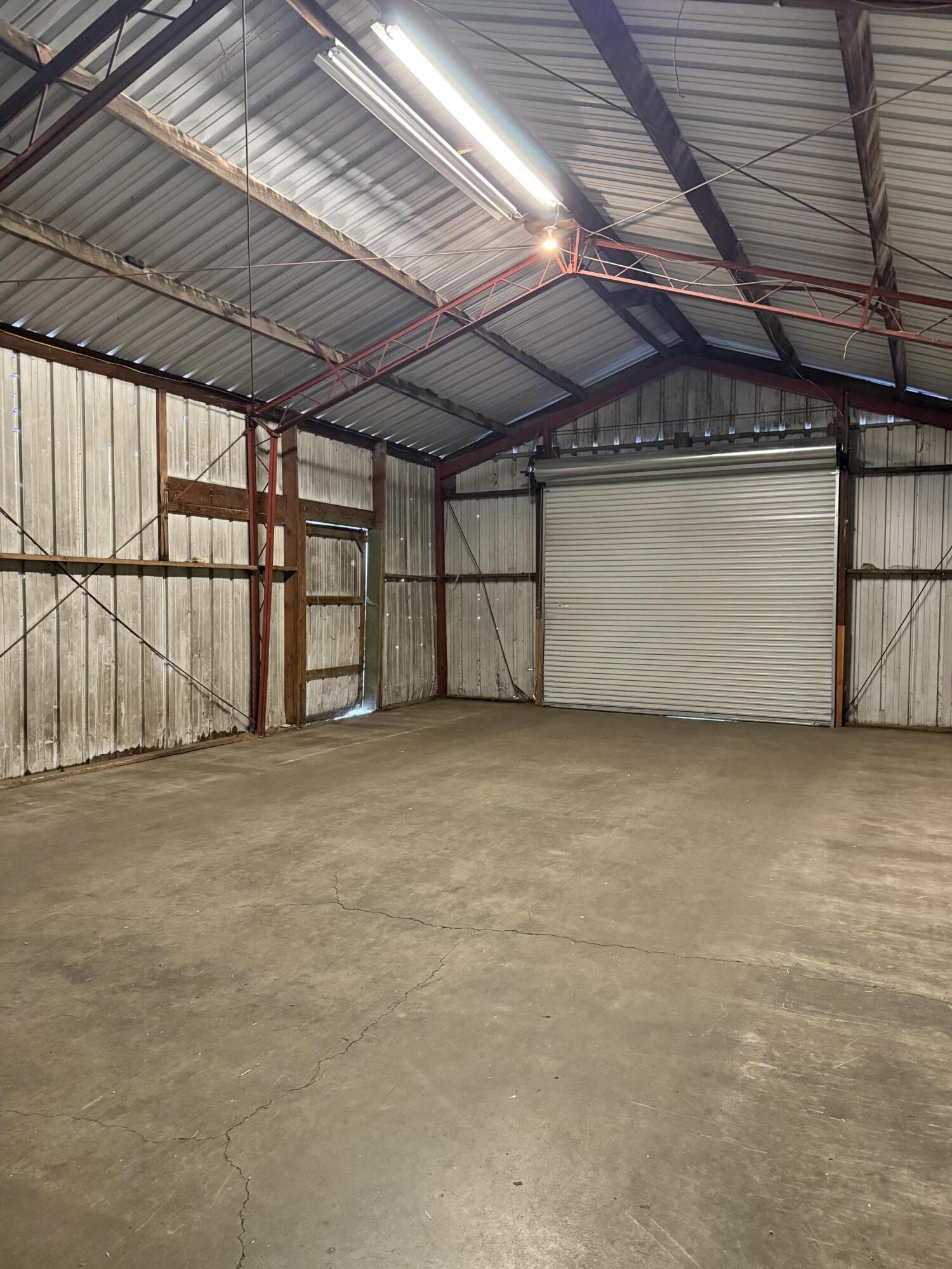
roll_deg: -0.7
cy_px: 634
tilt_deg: -1.5
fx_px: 880
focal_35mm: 24
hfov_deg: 56.8
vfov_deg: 71.6
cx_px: 476
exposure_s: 1/40
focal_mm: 6.76
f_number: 1.78
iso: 1000
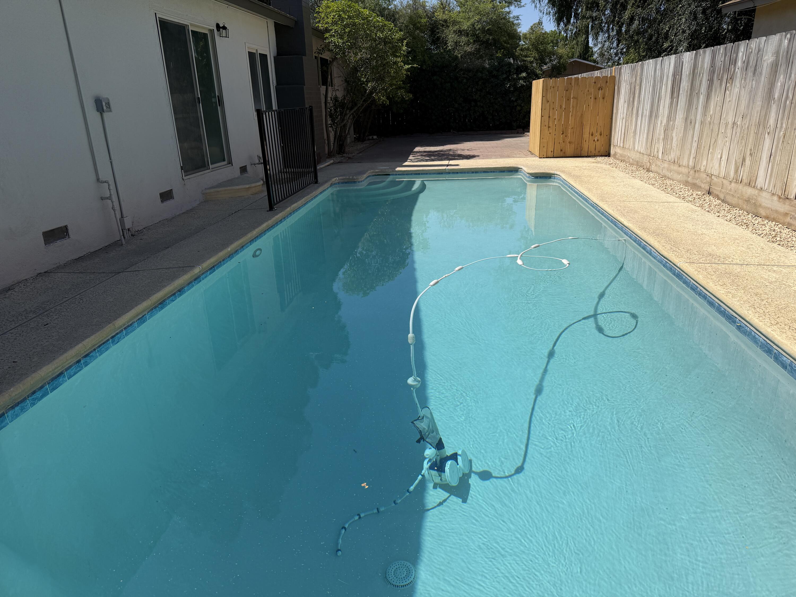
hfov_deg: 71.6
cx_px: 398
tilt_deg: -21.0
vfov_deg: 56.8
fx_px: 552
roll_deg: +1.3
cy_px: 298
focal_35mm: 24
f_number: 1.78
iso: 80
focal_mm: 6.76
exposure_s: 1/6173
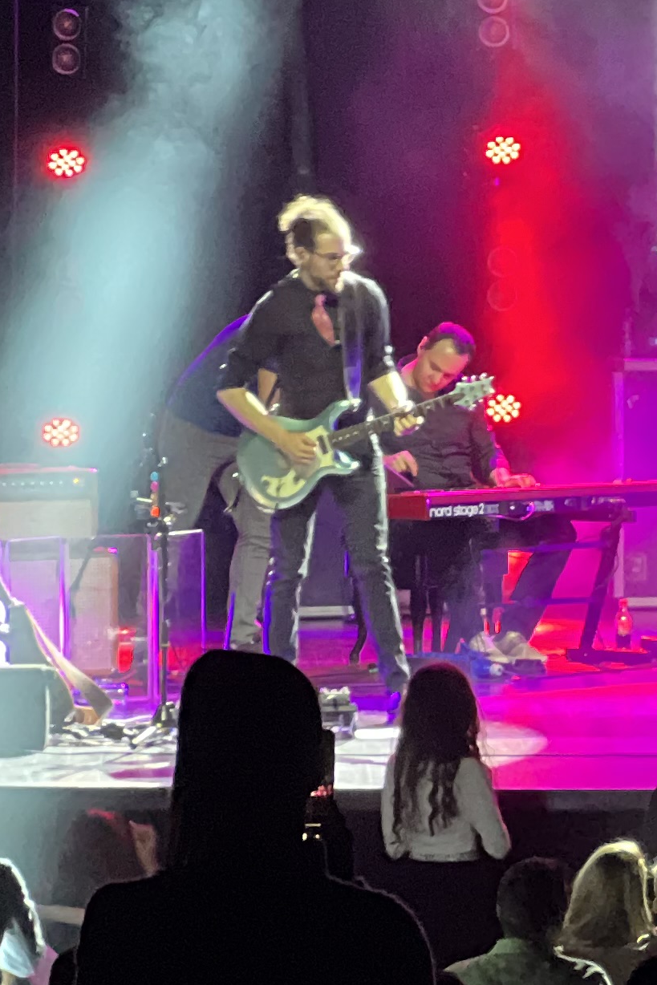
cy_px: 371
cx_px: 1420
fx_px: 7197
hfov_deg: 5.1
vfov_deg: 7.8
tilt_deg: -2.1
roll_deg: +0.2
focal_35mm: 263
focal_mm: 9
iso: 320
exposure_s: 1/36
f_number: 2.8
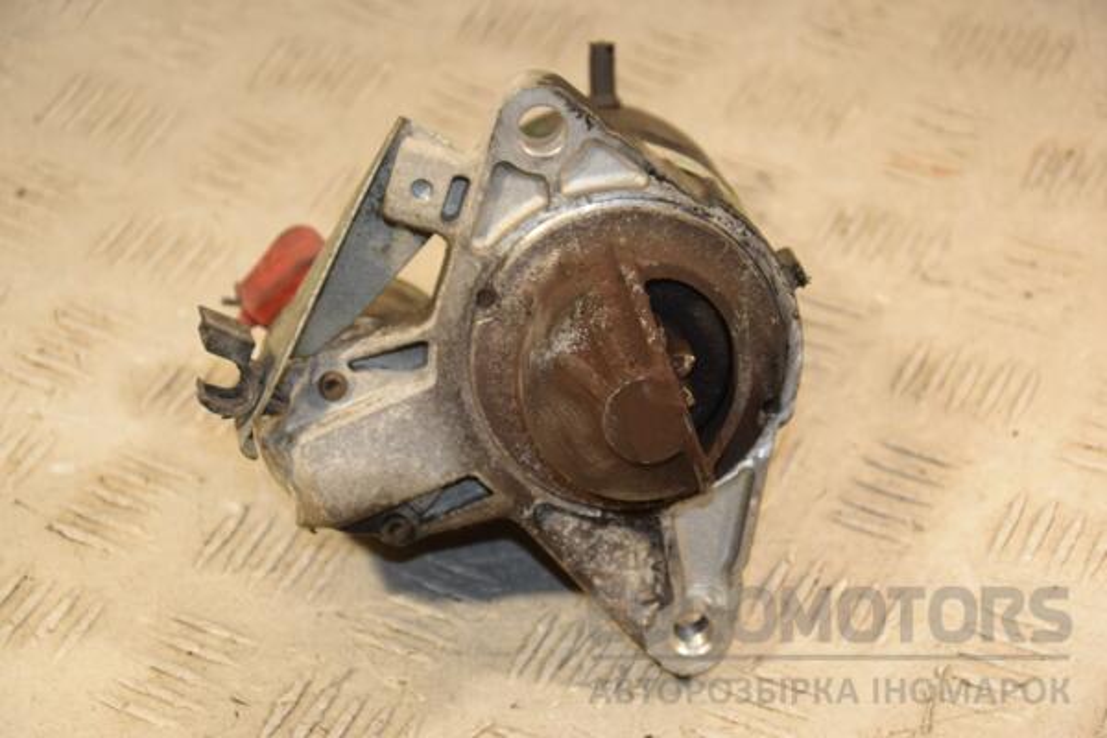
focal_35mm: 112
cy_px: 369
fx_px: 3459
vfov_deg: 12.2
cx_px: 554
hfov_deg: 18.2
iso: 800
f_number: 5.6
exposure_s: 1/200
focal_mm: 75
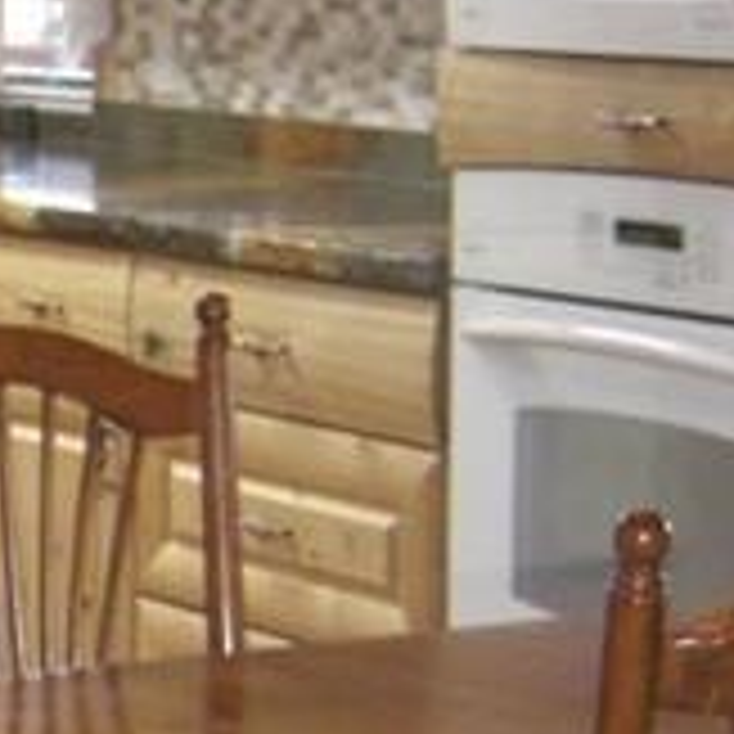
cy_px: 878
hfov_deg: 10.1
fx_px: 3958
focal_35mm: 165
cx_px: -549
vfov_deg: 10.4
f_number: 2.8
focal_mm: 7.9
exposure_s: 1/60
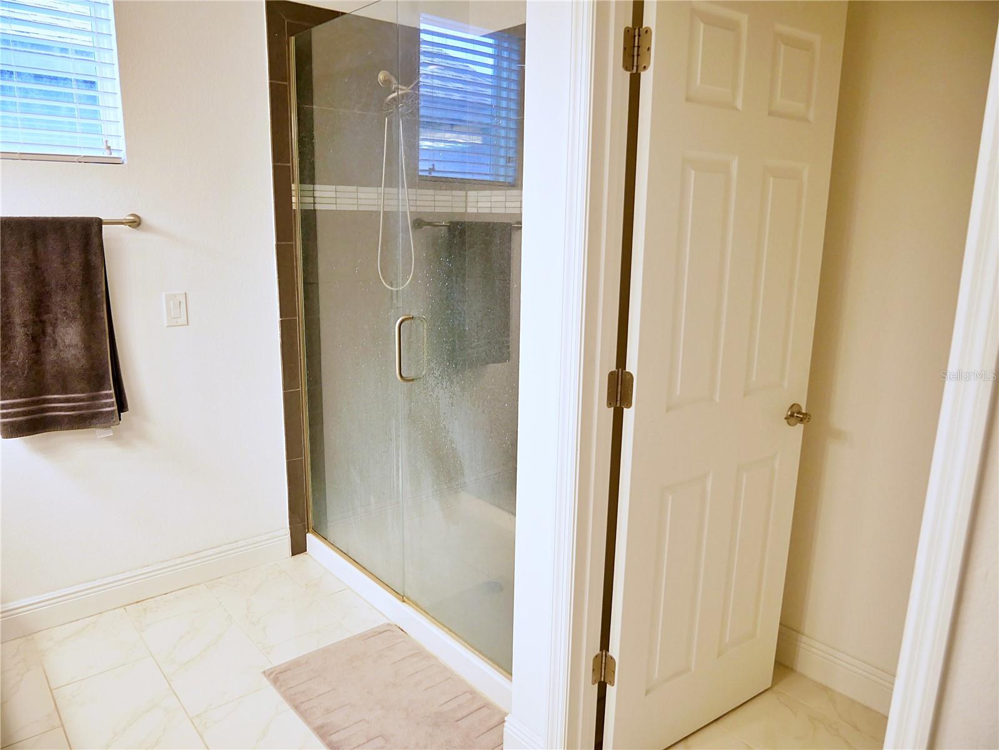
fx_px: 693
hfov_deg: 71.6
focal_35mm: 24
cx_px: 500
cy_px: 375
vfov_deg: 56.8
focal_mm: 12
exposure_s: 1/60
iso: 320
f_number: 3.5
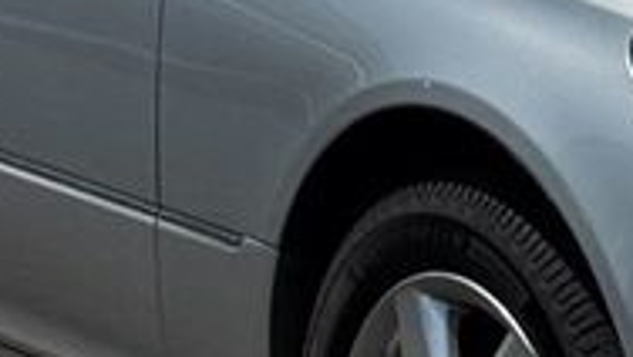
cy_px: -91
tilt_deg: -6.8
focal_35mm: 285
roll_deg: -1.5
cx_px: 811
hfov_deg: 7.5
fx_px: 4786
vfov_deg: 4.3
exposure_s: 1/6410
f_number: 1.78
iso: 64
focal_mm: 6.76
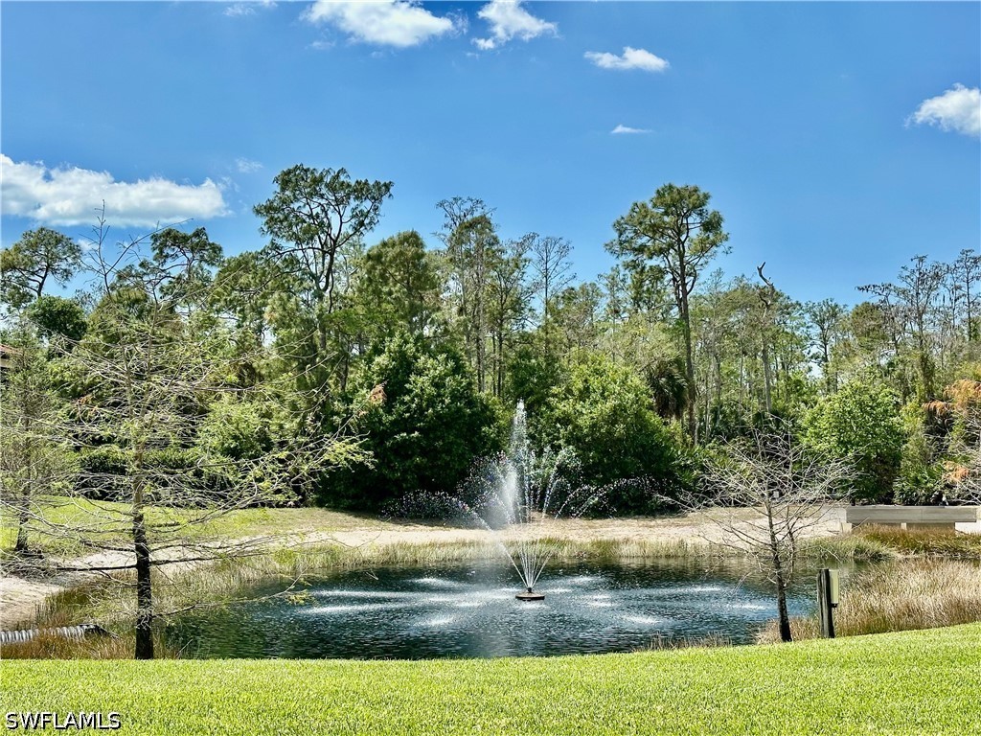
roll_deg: +0.0
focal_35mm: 48
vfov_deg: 30.3
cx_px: 490
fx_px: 1360
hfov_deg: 39.7
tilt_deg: +3.6
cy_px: 368
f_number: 1.78
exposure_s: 1/4016
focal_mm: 6.86
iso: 64
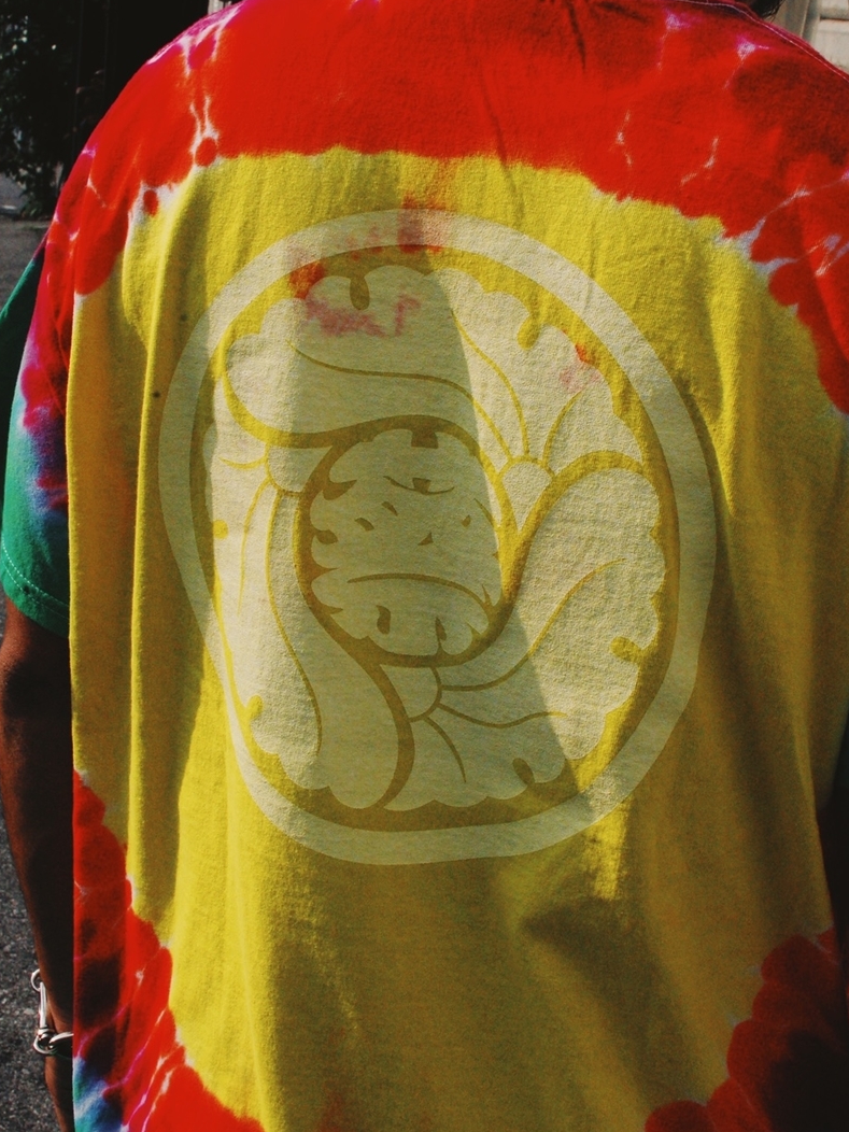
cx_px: 426
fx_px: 1882
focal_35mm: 58
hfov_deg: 25.4
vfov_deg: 33.5
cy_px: 546
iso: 800
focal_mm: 35
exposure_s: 1/1250
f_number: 18
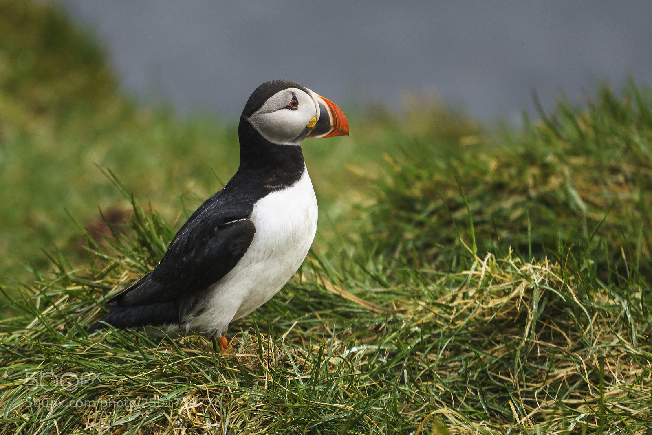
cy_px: 218
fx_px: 3623
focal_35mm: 200
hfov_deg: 10.3
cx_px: 326
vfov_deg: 6.9
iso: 160
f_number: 4
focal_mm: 200
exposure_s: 1/250
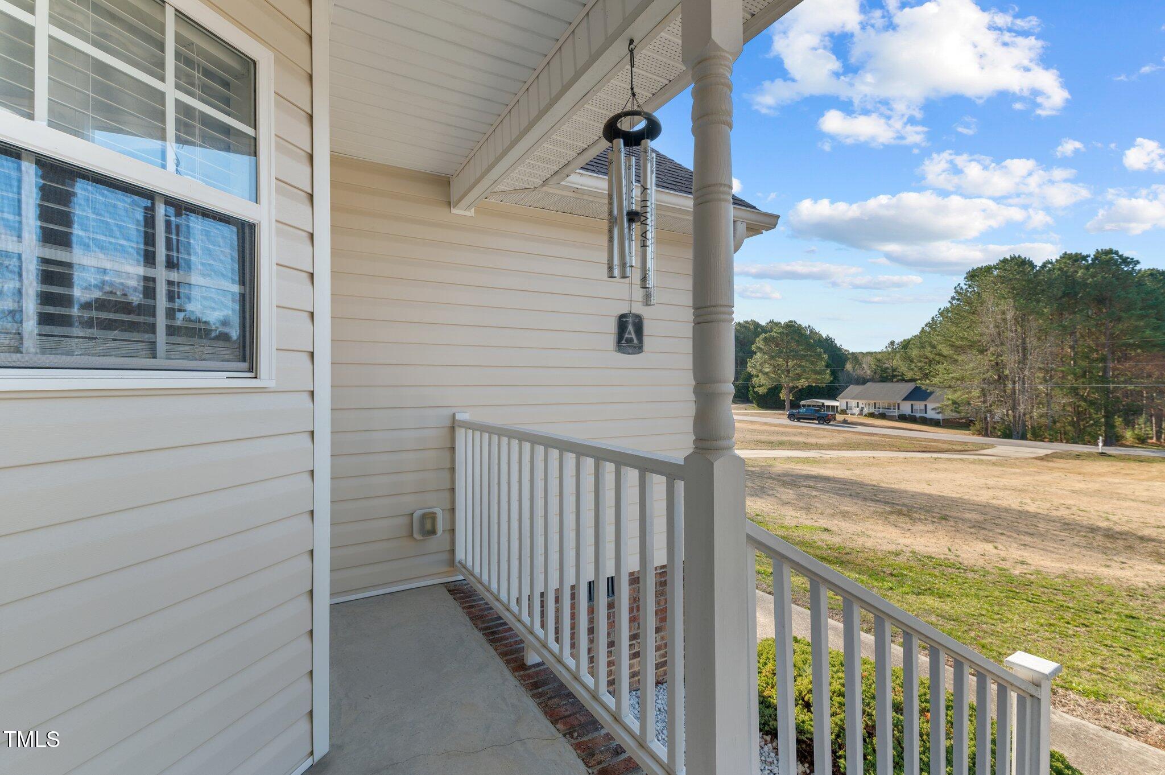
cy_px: 388
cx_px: 582
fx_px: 485
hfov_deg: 100.4
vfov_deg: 77.2
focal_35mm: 15
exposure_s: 1/80
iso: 400
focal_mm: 15
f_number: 6.3
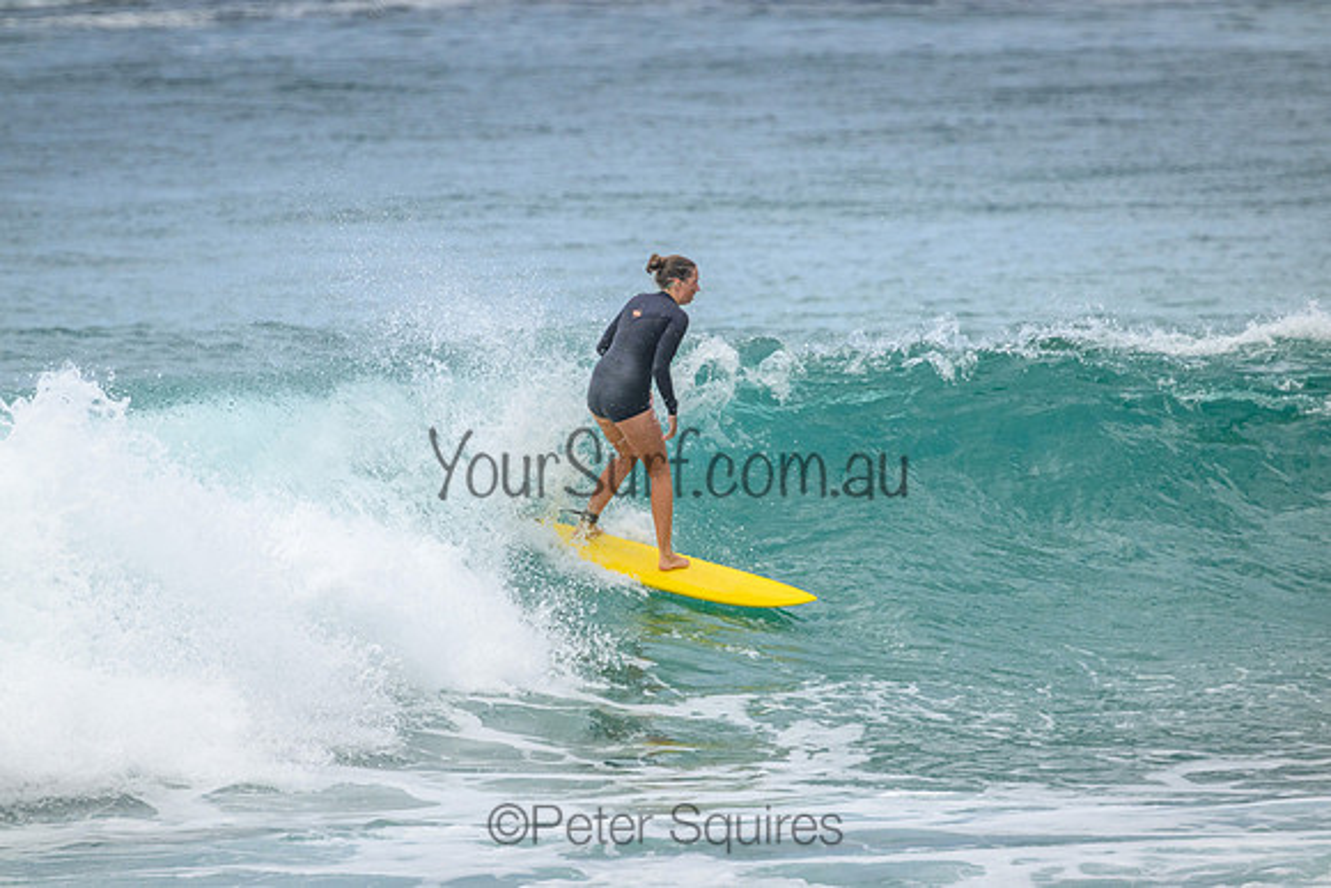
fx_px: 29583
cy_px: 444
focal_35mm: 800
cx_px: 666
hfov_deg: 2.6
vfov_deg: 1.7
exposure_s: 1/3200
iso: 1400
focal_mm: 800
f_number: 11
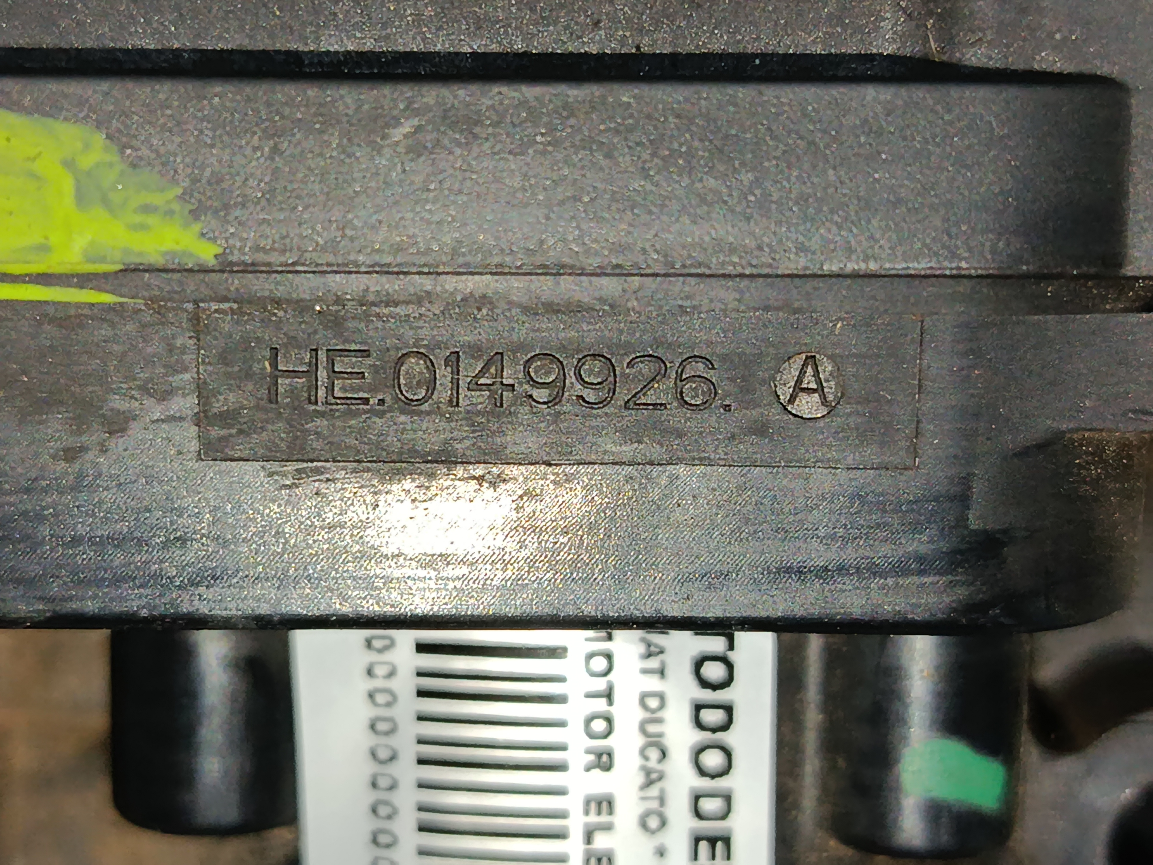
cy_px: 432
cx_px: 576
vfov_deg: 24.8
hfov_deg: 32.7
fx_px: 1965
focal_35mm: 59
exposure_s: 1/100
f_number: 1.7
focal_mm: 5.24
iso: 449
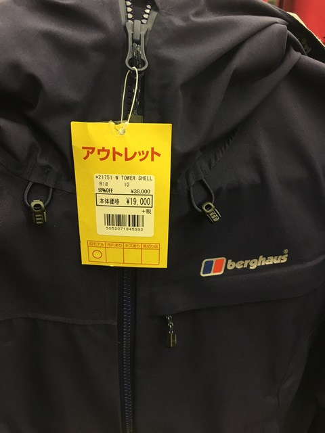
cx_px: 162
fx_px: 363
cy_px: 216
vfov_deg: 61.7
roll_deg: +1.5
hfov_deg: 48.2
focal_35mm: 29
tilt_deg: -32.1
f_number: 2.2
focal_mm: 4.15
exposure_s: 1/30
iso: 64
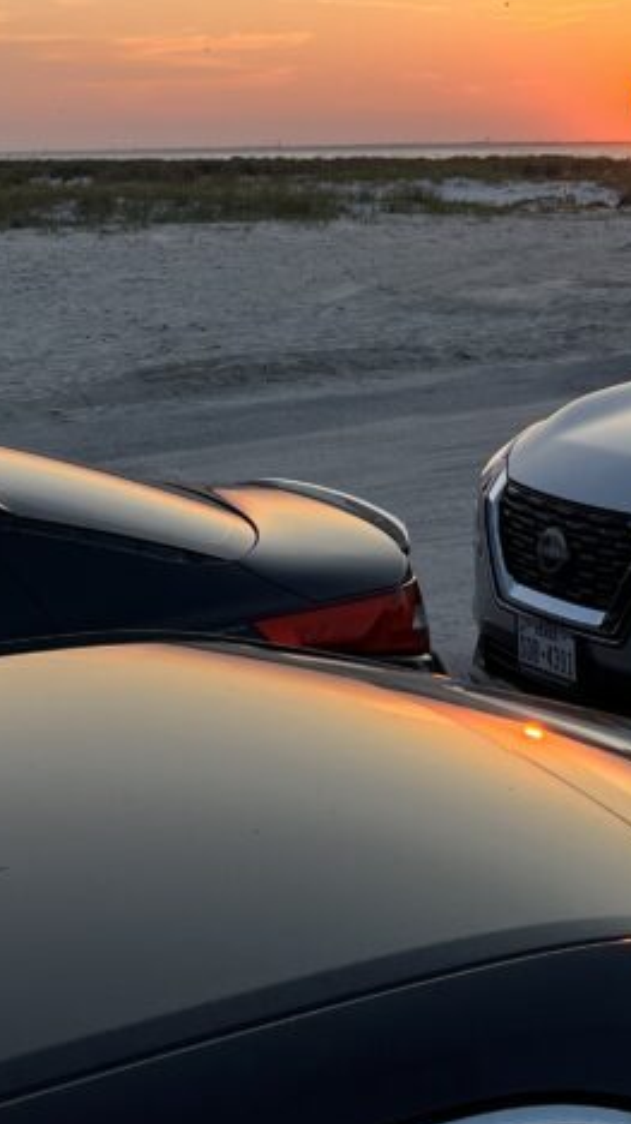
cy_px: -19
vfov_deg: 31.2
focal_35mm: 62
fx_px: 1846
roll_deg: +0.2
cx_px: 547
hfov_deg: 19.1
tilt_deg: +4.1
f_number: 1.6
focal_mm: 5.1
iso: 50
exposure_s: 1/1028
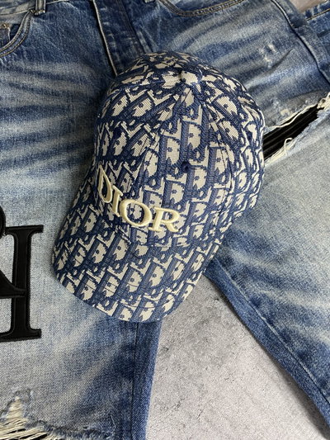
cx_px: 165
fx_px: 330
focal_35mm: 26
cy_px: 220
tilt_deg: -70.6
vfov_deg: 67.3
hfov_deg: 53.1
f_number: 1.8
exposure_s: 1/60
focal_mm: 4.25
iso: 200
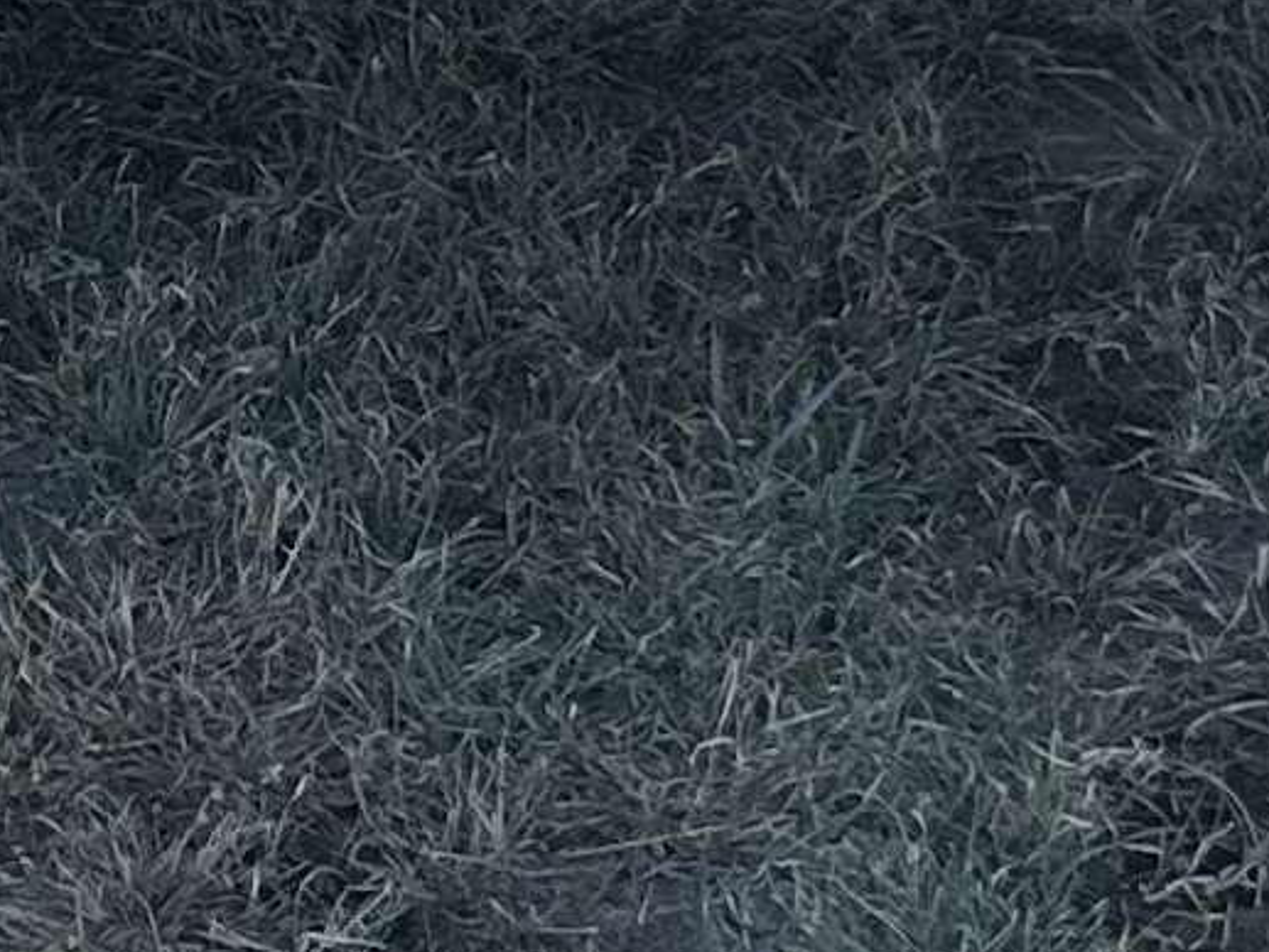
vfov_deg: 7.9
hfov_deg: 9.8
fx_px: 6857
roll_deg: +4.0
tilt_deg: -25.9
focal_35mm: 187
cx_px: -1325
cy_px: 459
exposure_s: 1/1119
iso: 80
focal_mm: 6.86
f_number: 1.78
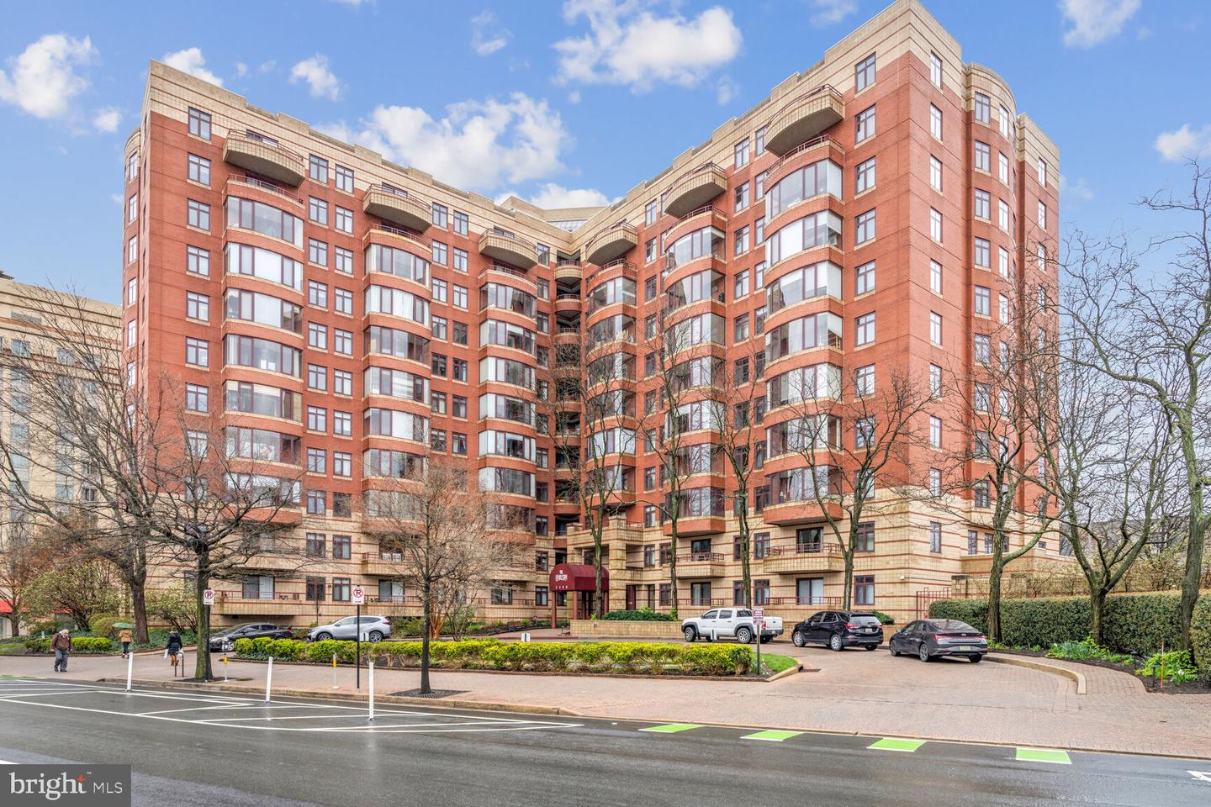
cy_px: 404
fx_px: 673
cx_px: 606
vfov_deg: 61.9
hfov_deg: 84.0
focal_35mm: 20
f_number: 8
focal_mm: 20
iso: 400
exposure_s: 1/100
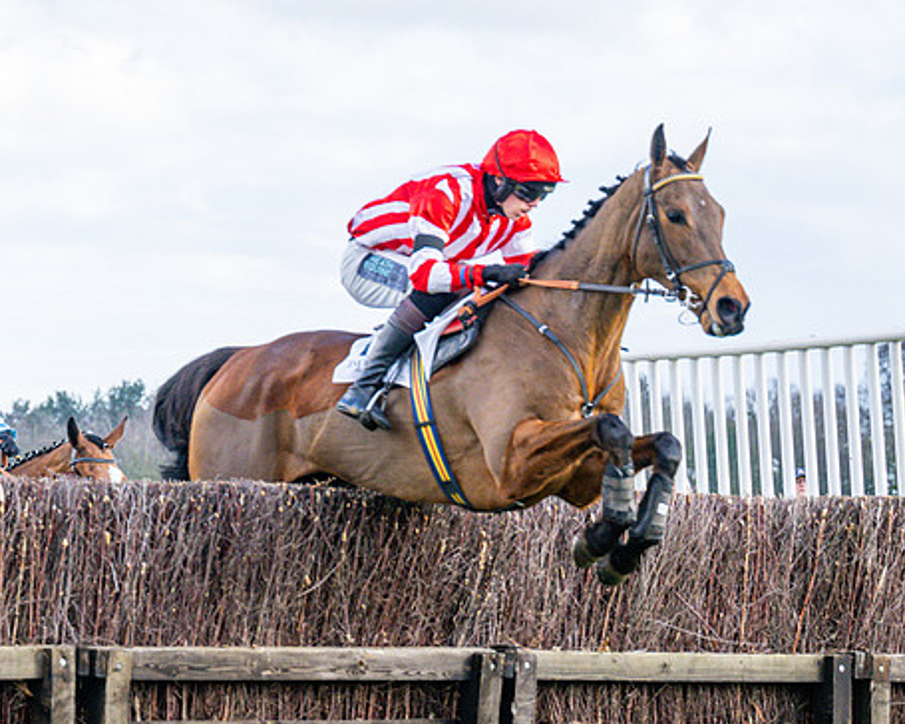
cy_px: 356
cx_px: -85
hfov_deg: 9.9
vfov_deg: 8.0
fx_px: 5169
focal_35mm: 193
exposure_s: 1/2000
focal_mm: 90
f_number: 4
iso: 640
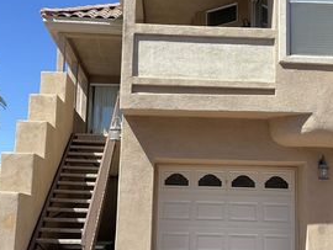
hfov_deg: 31.6
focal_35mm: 61
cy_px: 97
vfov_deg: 24.0
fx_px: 587
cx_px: 191
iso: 50
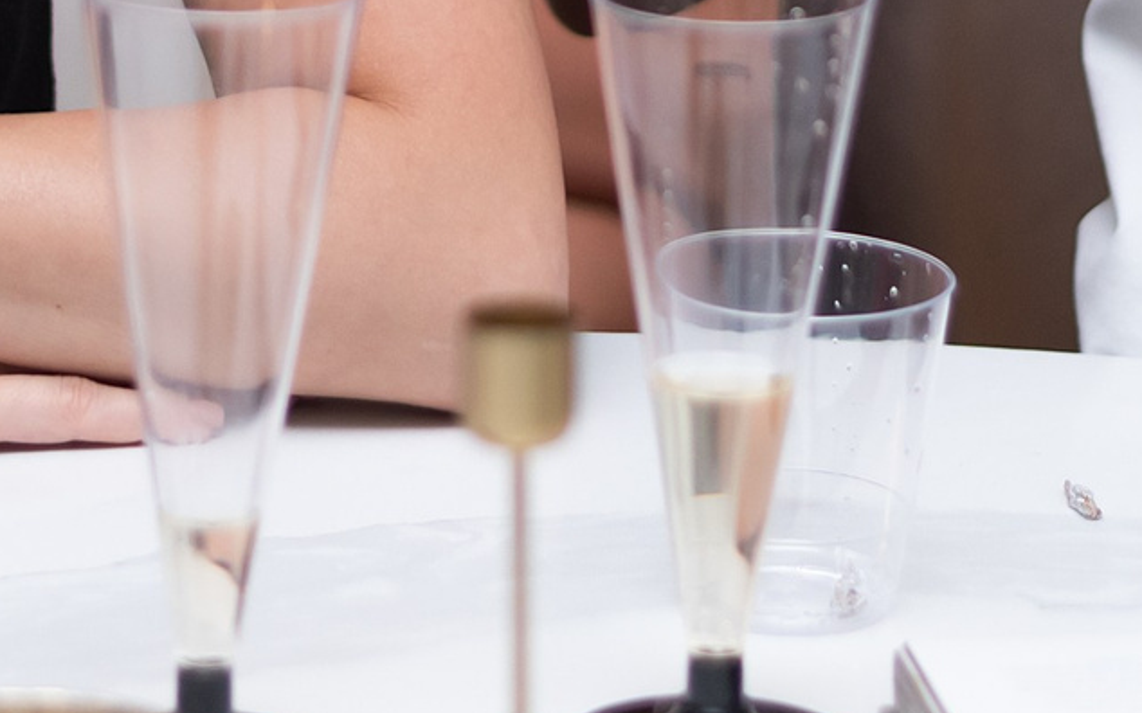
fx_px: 6410
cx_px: 472
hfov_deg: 10.2
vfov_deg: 6.2
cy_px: -761
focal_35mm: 206
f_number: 2.2
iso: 160
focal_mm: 50
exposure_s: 1/200
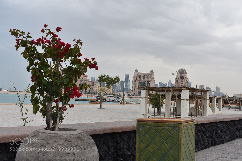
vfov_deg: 28.9
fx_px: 313
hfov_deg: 42.3
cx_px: 121
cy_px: 80
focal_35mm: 46
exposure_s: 1/500
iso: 200
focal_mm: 31
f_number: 8
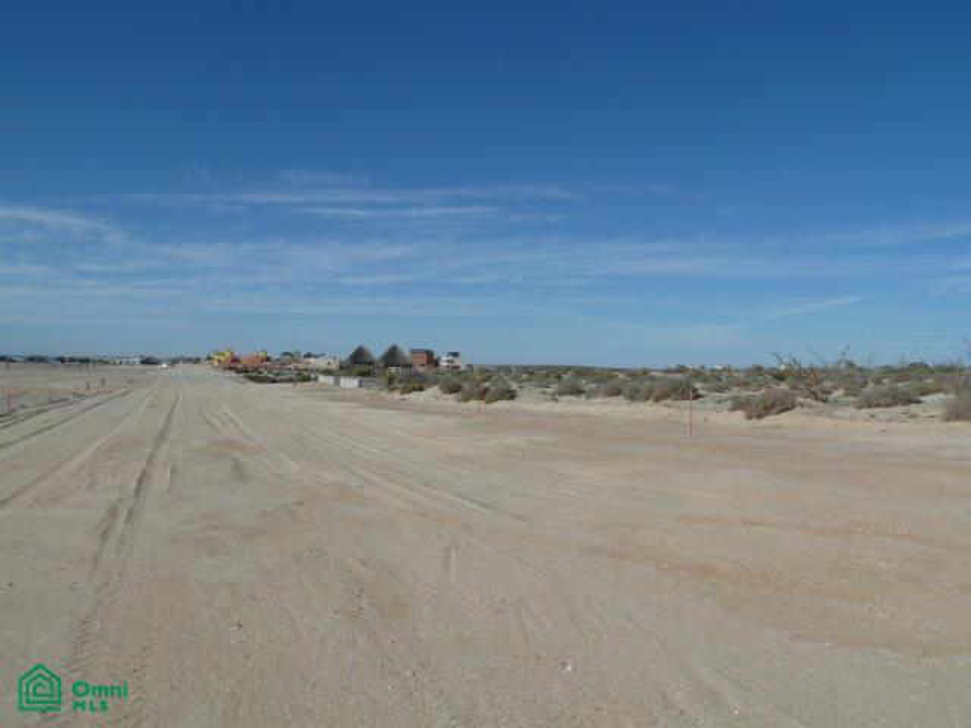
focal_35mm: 29
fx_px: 813
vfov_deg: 48.2
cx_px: 486
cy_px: 364
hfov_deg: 61.7
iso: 80
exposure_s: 1/800
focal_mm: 4.7
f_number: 5.6
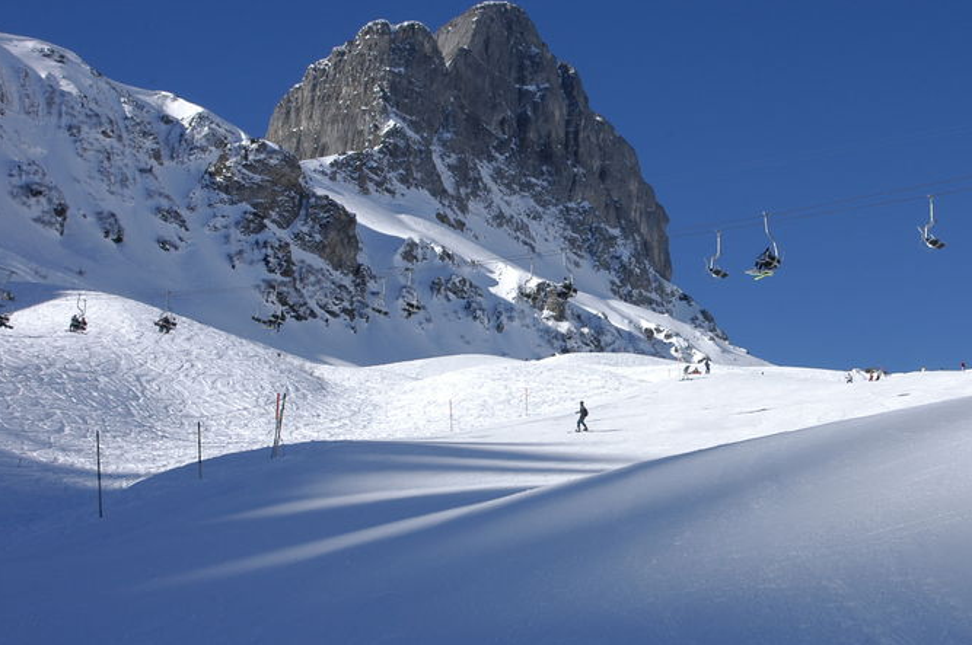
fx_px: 1456
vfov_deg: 25.0
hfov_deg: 36.1
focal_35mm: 54
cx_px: 723
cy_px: 306
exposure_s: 1/400
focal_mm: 24
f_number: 10
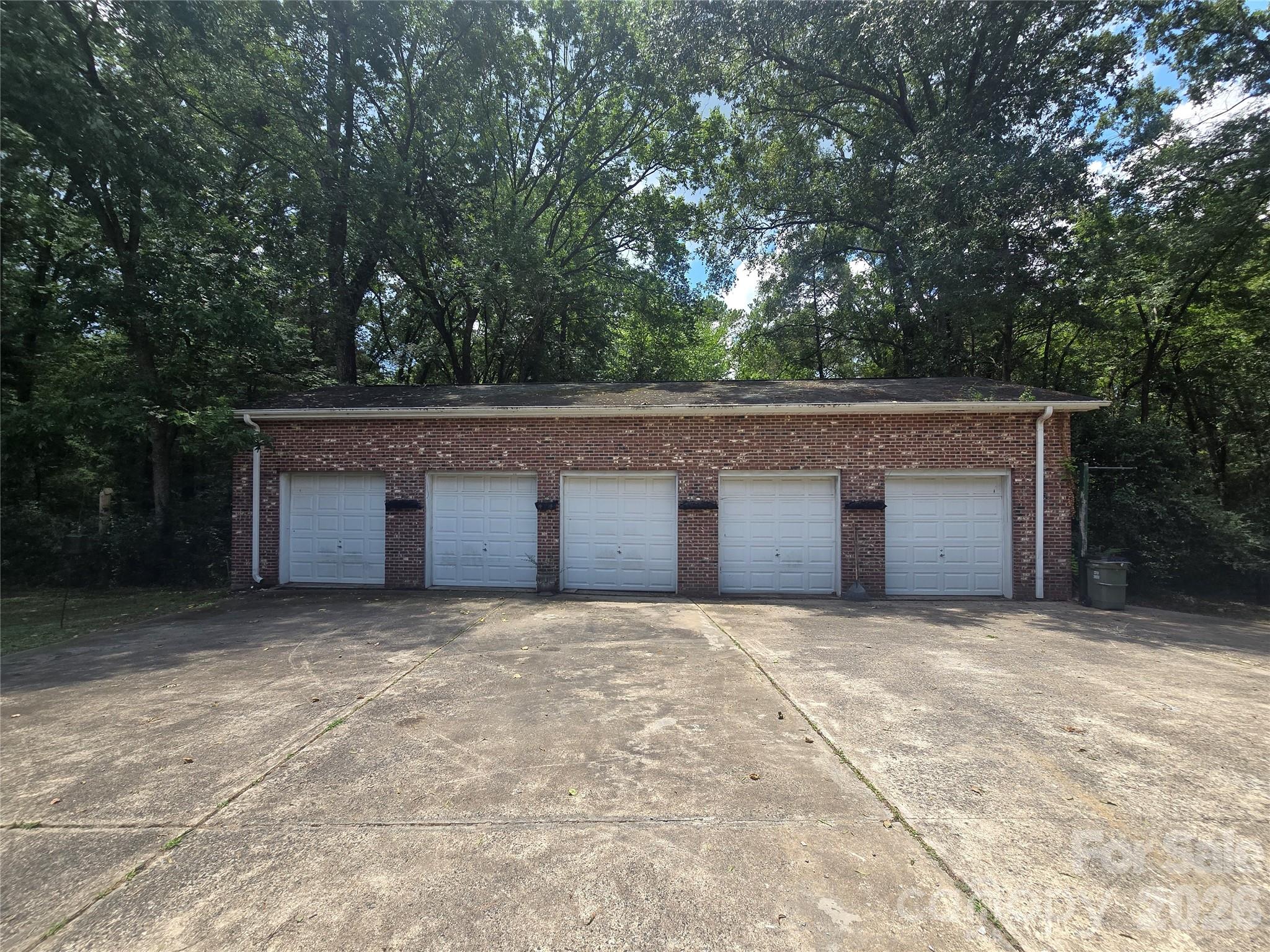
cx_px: 635
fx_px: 477
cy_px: 476
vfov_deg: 89.9
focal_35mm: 13
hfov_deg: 106.2
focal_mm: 2.2
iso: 50
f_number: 2.2
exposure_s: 1/957
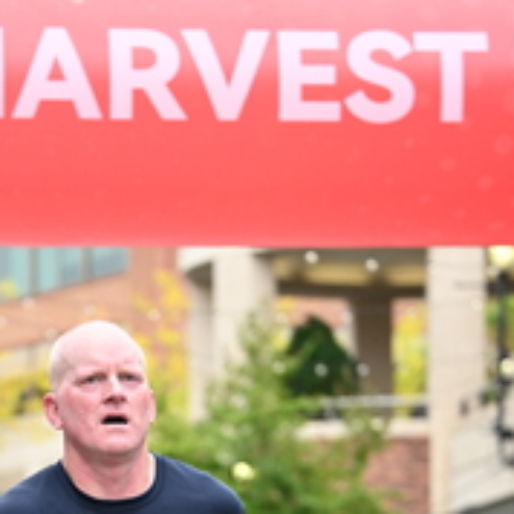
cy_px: 621
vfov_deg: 8.6
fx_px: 3360
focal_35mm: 200
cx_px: 68
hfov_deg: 8.7
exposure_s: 1/2000
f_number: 2.8
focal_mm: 76
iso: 800
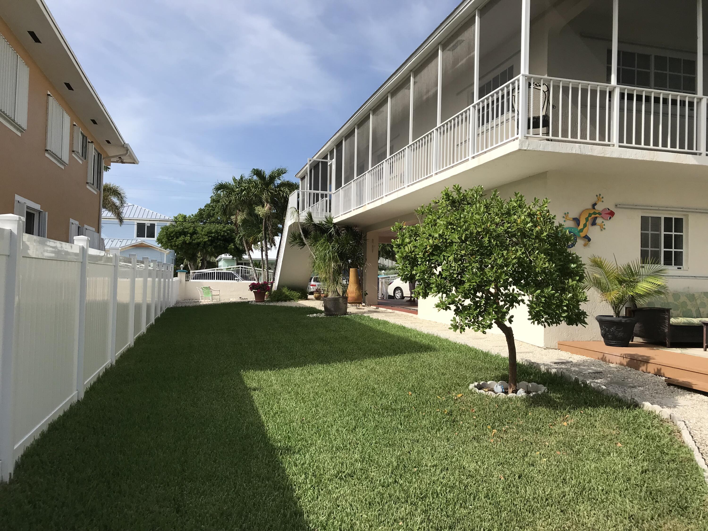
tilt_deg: +0.7
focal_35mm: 28
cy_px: 266
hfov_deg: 63.4
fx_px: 573
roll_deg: -0.9
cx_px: 354
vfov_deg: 49.7
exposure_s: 1/3195
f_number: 1.8
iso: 20
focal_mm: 3.99
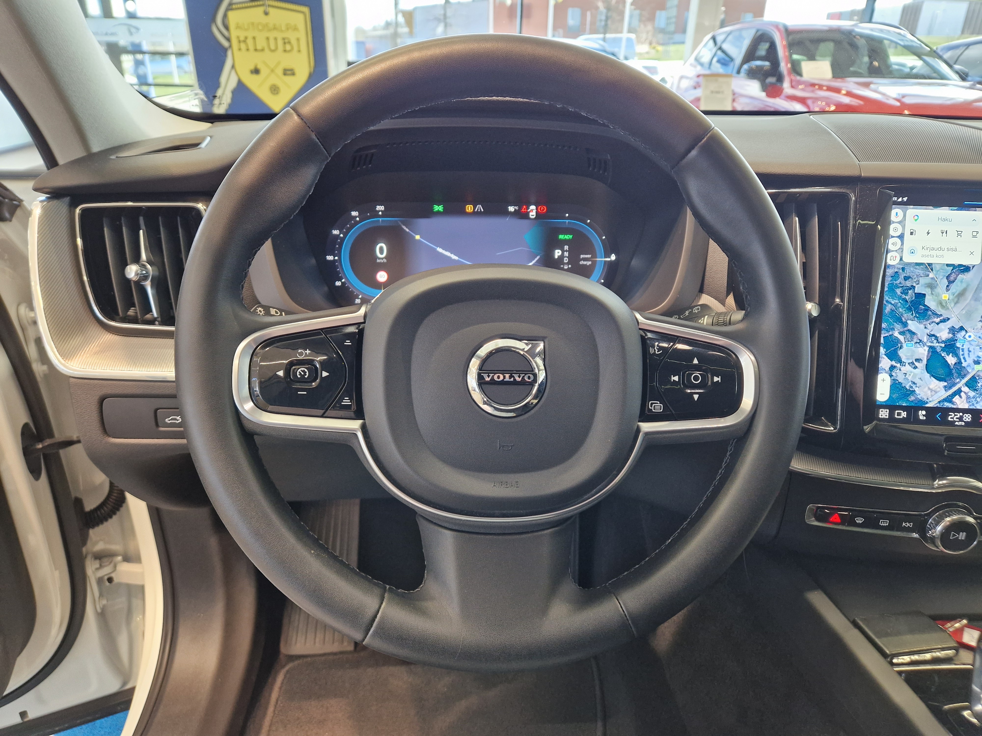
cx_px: 491
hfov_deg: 73.9
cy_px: 368
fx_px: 652
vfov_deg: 58.9
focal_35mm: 23
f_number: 1.8
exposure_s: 1/100
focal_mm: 5.4
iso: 250
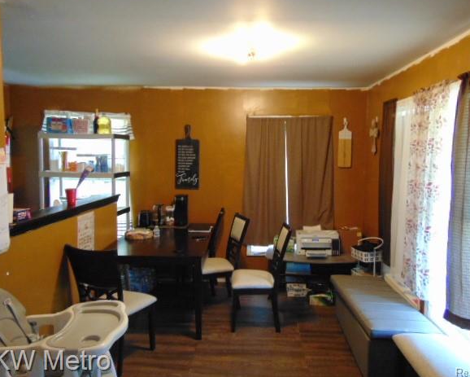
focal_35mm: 27
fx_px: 376
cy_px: 184
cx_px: 247
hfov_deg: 64.0
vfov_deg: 53.2
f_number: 3
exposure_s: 1/30
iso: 400
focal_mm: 4.5
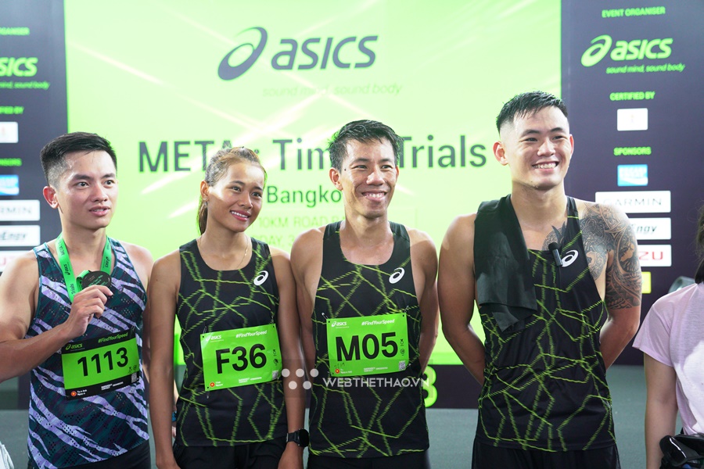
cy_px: 234
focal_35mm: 49
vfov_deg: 27.5
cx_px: 352
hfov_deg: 40.3
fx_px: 958
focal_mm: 49
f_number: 3.2
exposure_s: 1/250
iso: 4000
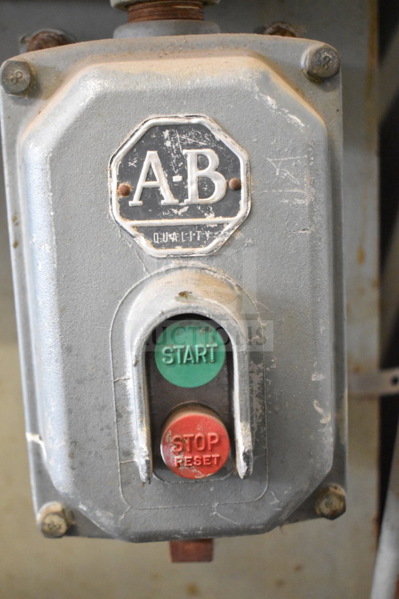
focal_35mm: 51
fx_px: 848
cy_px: 300
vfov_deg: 38.9
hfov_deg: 26.5
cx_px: 200
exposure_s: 1/80
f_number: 4.5
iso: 6400
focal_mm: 34
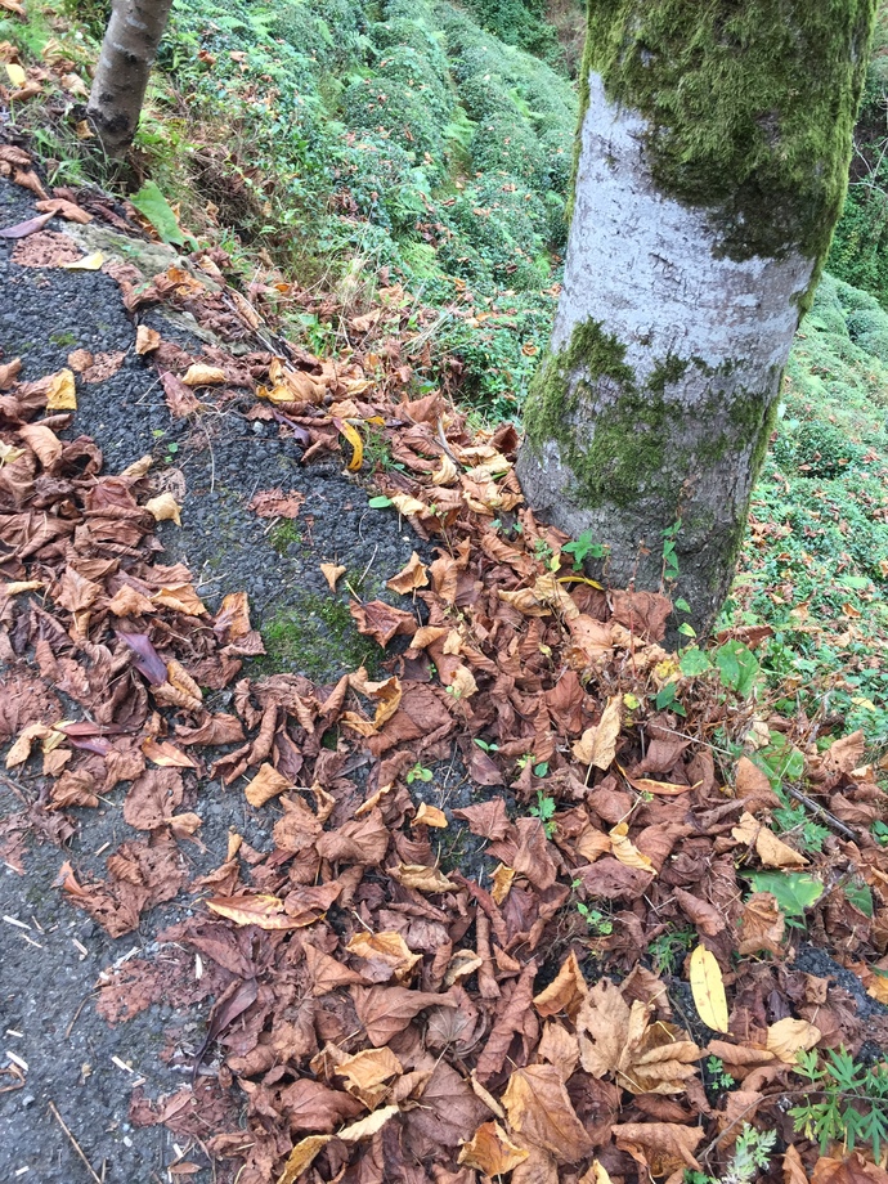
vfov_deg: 61.7
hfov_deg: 48.2
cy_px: 592
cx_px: 444
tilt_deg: -39.9
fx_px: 992
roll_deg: -3.4
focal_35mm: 29
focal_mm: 4.15
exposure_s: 1/100
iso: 50
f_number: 2.2
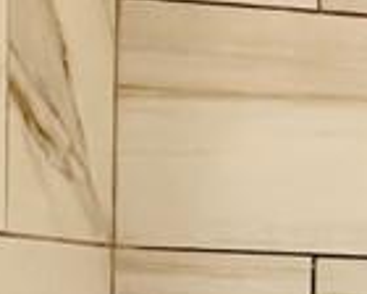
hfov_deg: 15.8
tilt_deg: -1.4
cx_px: 692
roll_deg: -1.3
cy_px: 333
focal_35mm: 100
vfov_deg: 15.0
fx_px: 1086
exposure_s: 1/60
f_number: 2.2
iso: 200
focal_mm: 2.22
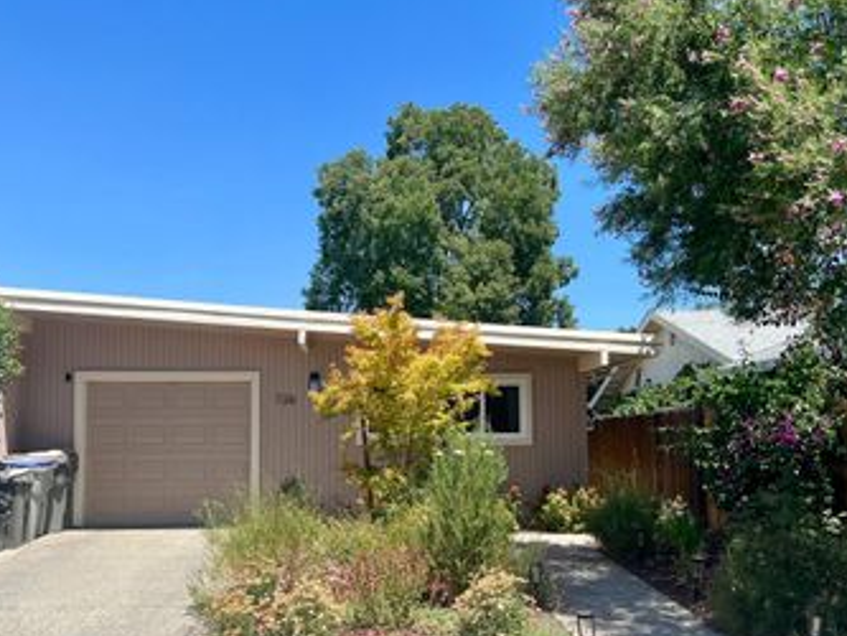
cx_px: 371
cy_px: 375
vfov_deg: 36.7
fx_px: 955
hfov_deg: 47.7
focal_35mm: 39
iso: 50
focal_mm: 5.7
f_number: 1.5
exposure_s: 1/3356
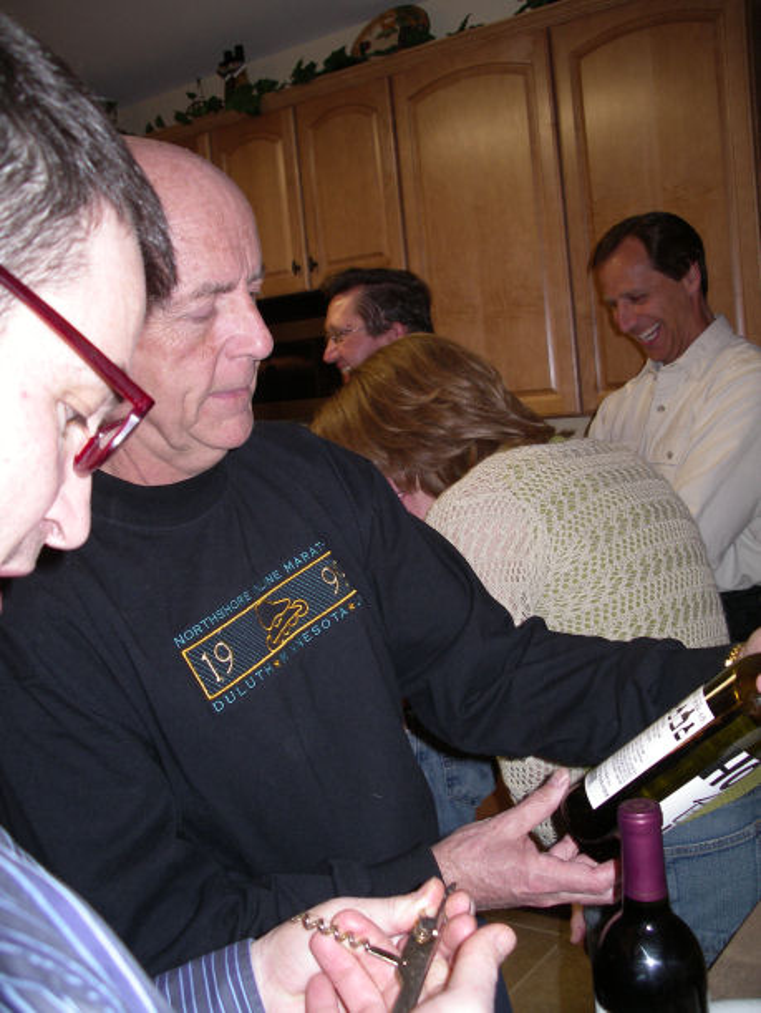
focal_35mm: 37
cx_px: 380
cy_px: 506
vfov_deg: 50.1
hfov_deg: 38.7
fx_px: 1083
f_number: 2.8
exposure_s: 1/40
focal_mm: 7.8
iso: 200
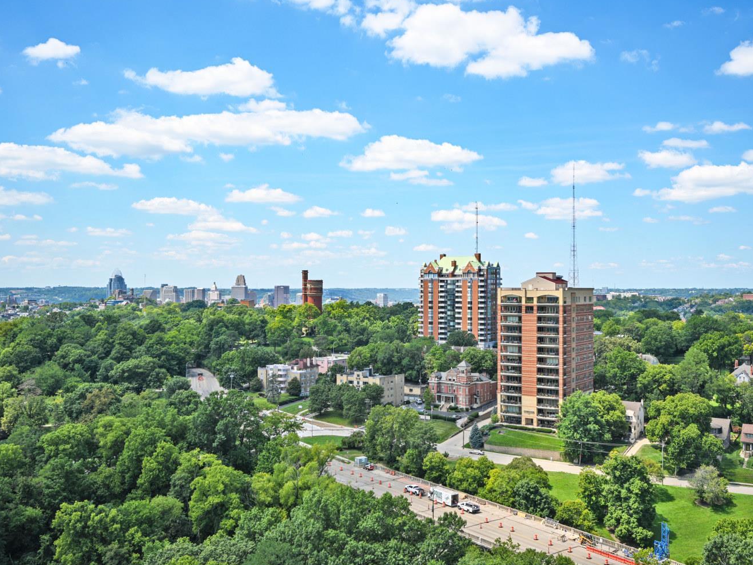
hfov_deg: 55.2
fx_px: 718
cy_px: 280
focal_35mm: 33
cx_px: 420
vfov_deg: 42.9
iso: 100
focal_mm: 30
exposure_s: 1/200
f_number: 9
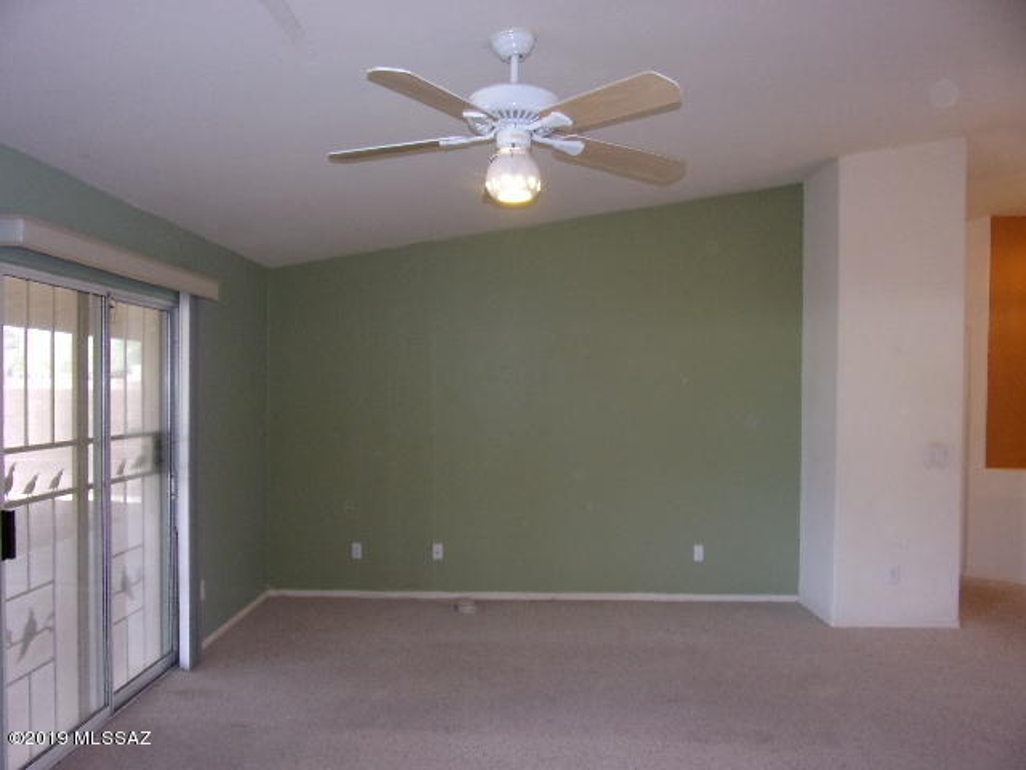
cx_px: 513
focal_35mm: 24
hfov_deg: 71.6
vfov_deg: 56.8
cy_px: 385
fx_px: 711
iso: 203
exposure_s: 1/34
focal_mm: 4.3
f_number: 3.3
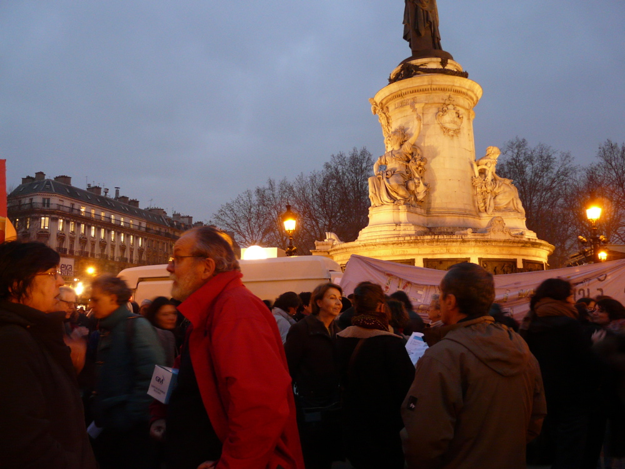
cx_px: 312
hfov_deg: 63.4
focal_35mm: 28
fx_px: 506
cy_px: 234
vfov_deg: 49.7
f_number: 2.8
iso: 200
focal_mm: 4.6
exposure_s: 1/8
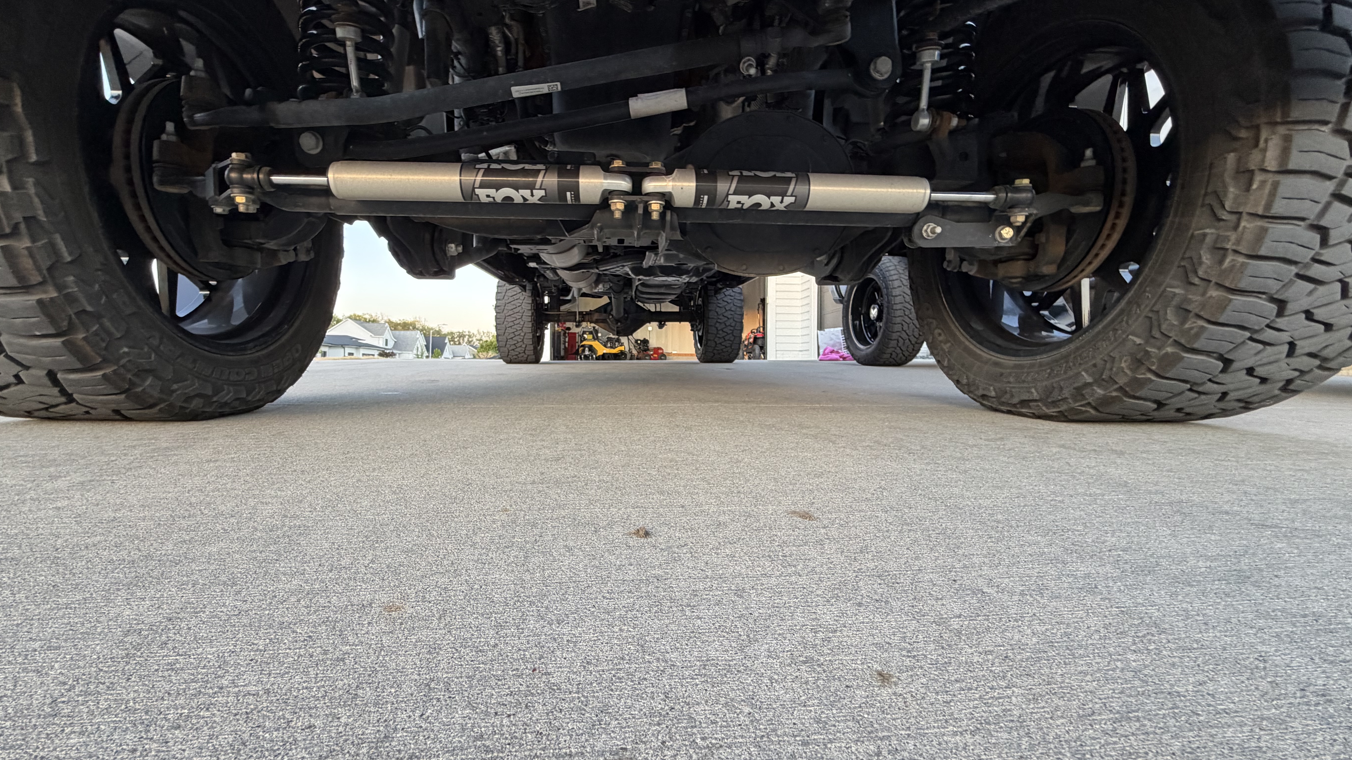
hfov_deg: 99.3
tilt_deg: +0.8
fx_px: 574
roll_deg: -0.7
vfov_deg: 67.1
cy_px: 362
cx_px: 649
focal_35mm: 16
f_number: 2.2
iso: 250
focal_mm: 2.22
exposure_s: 1/121
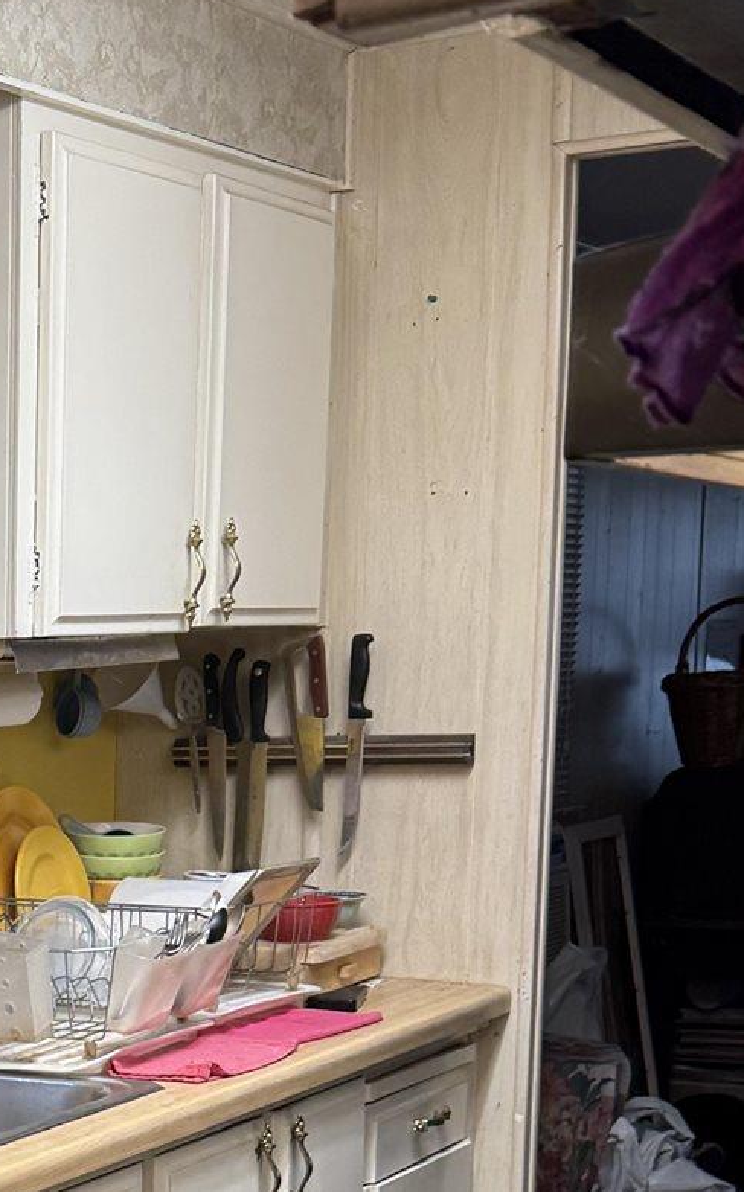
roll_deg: +1.4
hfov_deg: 15.9
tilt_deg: -12.2
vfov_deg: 26.0
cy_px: 1200
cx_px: -387
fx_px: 2436
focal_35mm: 75
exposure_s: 1/120
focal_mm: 6.76
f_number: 1.78
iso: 200
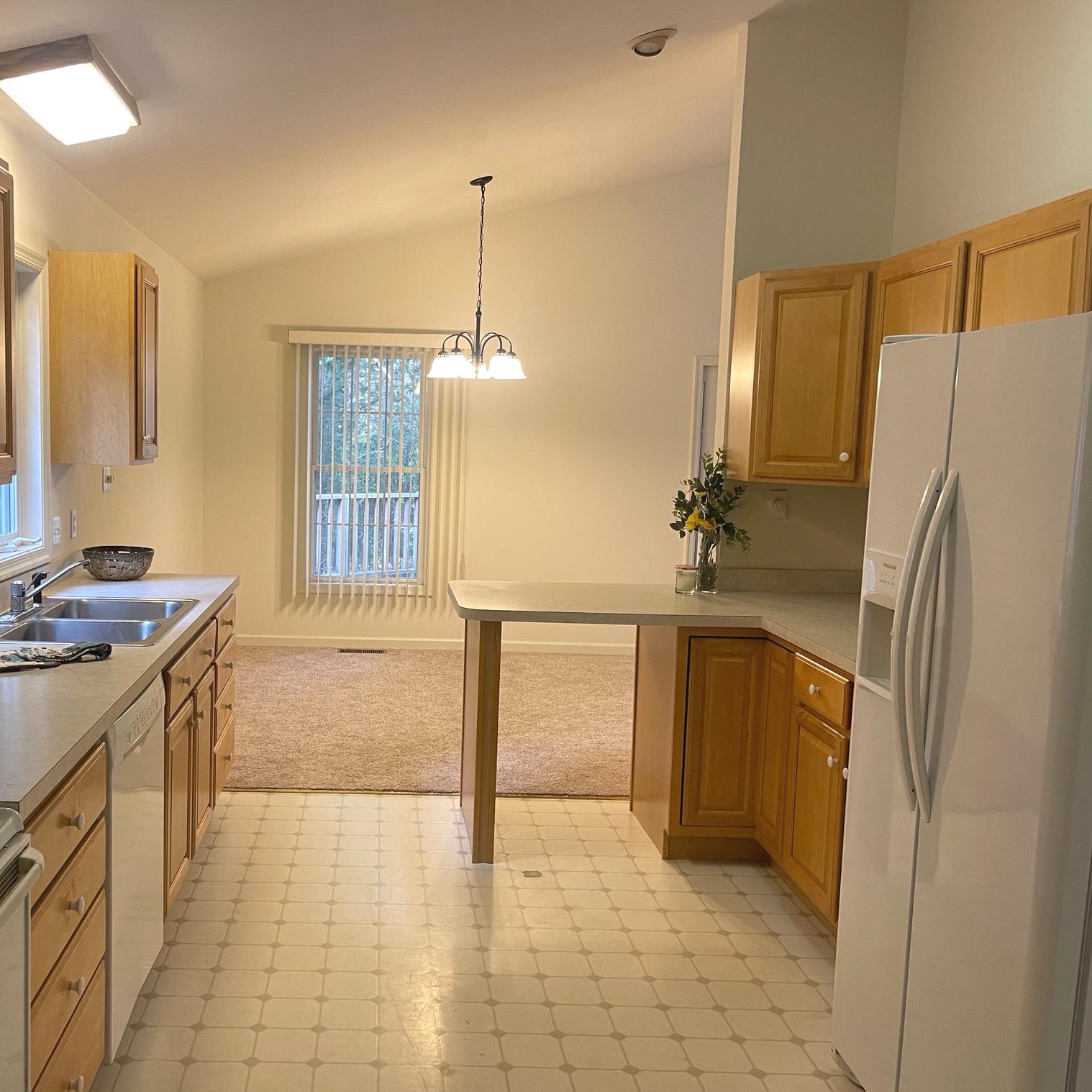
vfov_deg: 52.5
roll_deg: -0.6
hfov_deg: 51.7
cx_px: 380
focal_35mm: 31
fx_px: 1106
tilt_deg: -6.9
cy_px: 543
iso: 100
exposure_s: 1/60
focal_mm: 5.1
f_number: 1.6
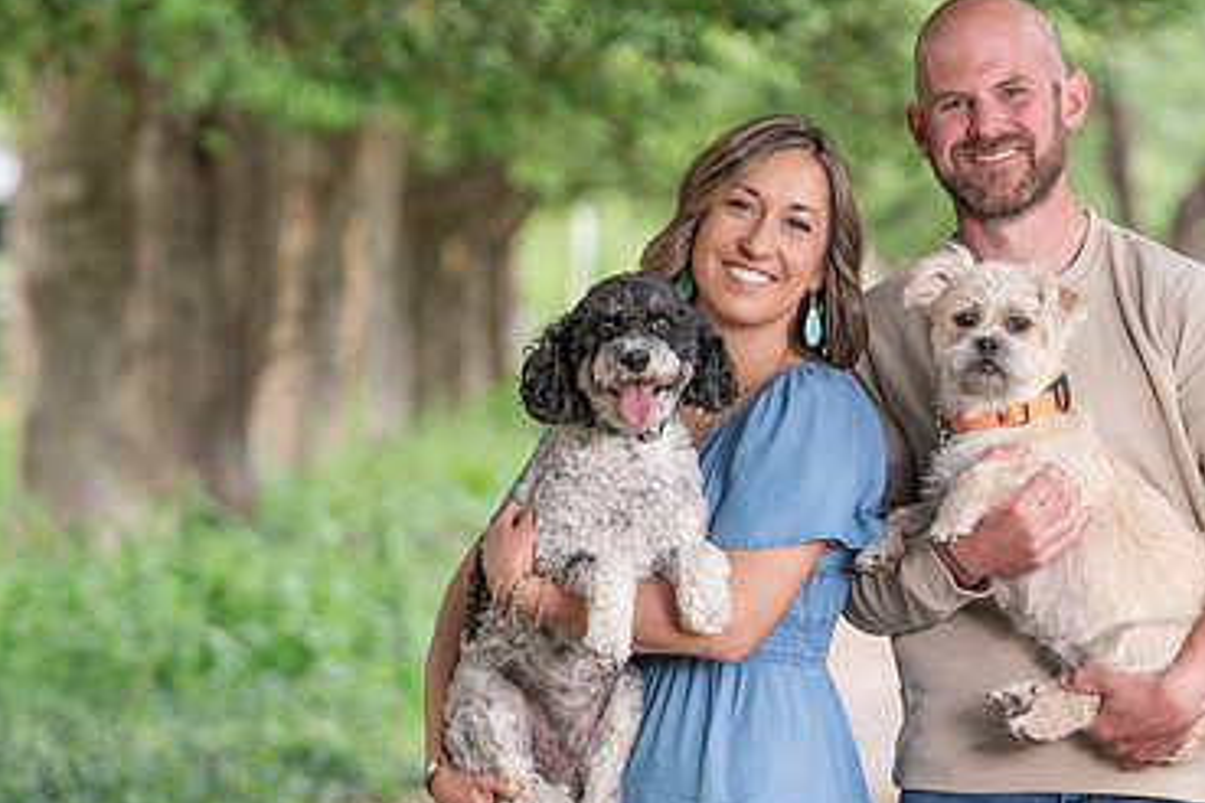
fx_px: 10509
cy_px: 485
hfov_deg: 6.6
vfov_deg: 4.4
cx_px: 859
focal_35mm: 314
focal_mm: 200
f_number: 5.6
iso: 800
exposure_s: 1/125
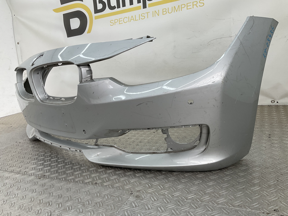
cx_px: 144
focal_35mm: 29
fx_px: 241
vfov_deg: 48.2
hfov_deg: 61.7
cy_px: 108
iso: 16
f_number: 1.8
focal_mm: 3
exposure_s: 1/143
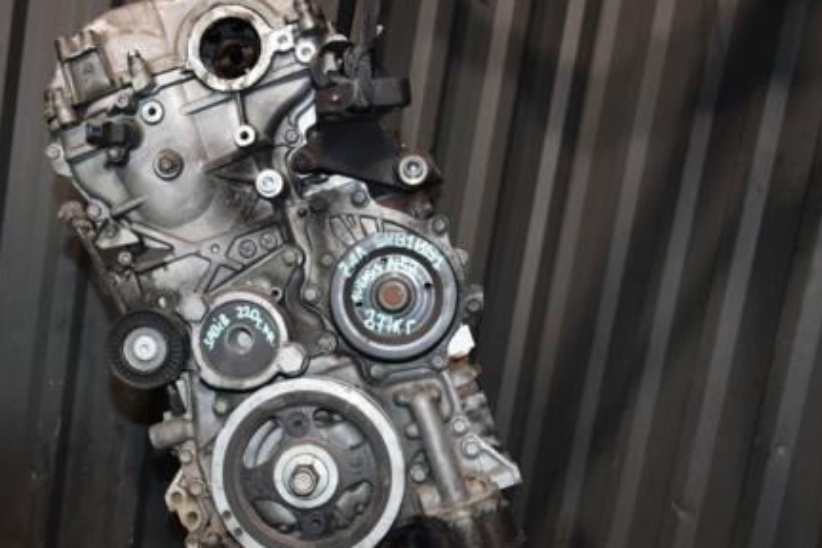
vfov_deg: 26.9
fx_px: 1142
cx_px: 278
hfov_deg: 39.2
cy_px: 329
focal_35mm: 50
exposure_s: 1/60
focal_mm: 24
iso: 800
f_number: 5
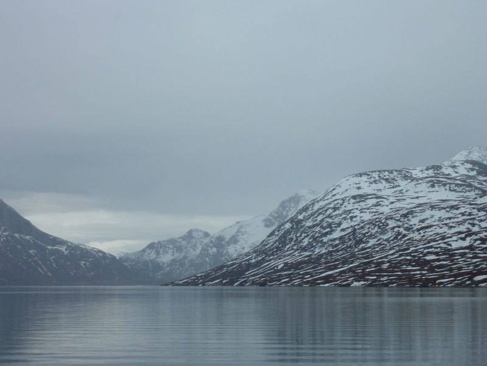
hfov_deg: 29.0
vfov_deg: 21.9
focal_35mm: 67
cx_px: 244
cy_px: 183
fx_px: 943
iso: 80
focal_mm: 11
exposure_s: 1/500
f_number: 4.5
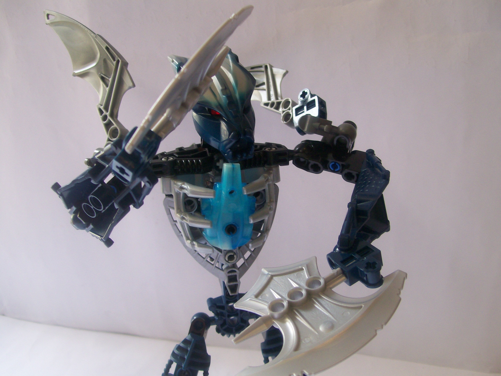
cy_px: 188
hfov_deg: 51.4
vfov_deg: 39.7
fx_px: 521
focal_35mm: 36
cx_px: 250
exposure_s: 1/54.9
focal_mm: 6
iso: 80
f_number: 2.7
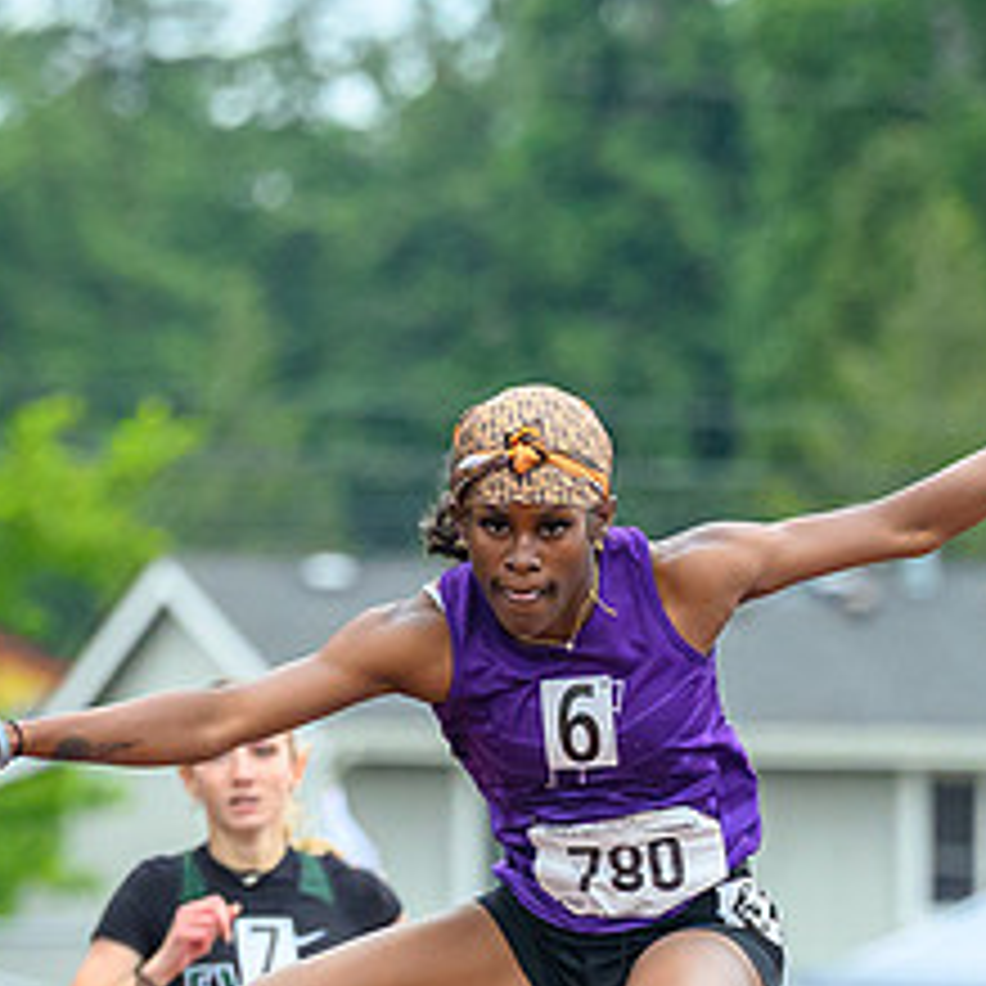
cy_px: 1258
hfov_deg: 2.0
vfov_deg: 2.0
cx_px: 592
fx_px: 28198
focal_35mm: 875
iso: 1600
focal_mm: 200
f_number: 4.5
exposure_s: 1/1600
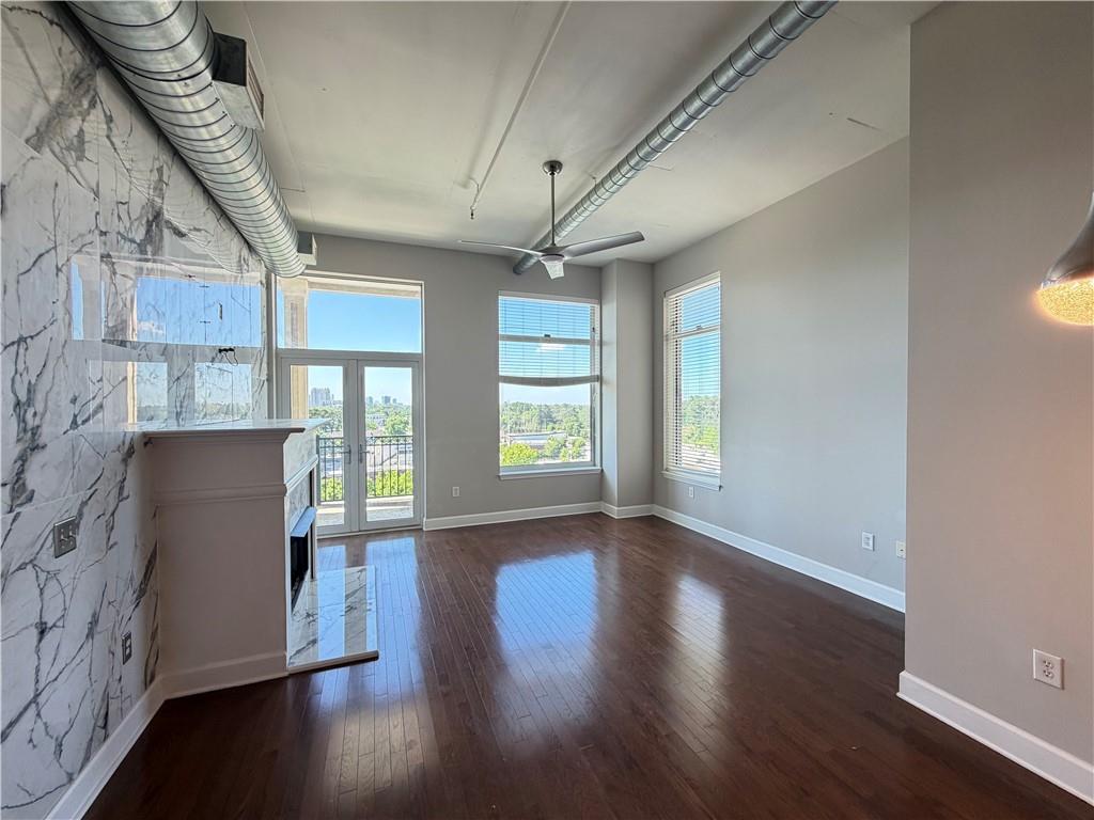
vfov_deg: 85.7
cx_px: 547
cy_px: 410
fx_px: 442
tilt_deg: -0.4
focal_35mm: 14
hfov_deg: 102.1
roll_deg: -0.2
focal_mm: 2.22
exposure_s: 1/120
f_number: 2.2
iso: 160
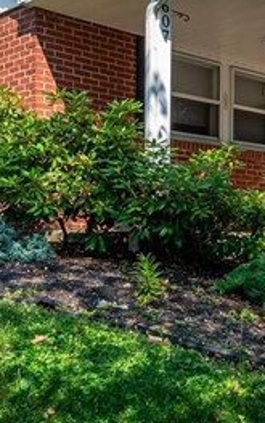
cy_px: 240
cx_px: 267
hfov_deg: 20.0
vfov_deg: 32.4
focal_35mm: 63
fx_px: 726
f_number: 11
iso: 50
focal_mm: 15
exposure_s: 1/50
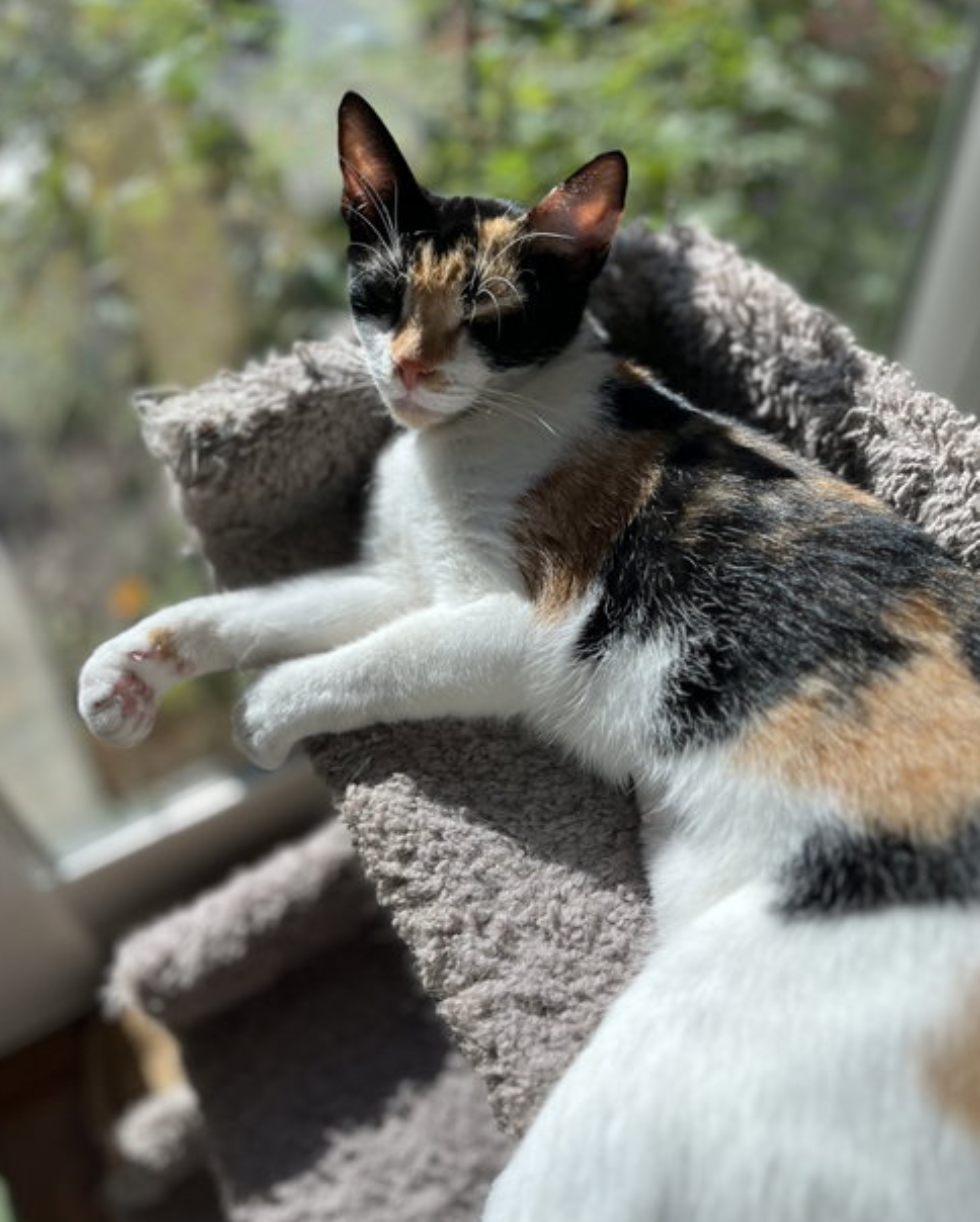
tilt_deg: -50.8
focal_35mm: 28
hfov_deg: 51.6
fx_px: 1014
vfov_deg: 62.1
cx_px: 492
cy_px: 661
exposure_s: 1/1477
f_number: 1.6
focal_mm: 5.1
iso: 50
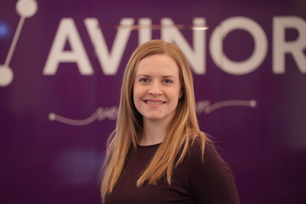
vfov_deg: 8.0
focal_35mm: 171
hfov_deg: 12.0
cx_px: 153
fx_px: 1453
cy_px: 102
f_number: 5.6
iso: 12800
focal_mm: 171
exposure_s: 1/160
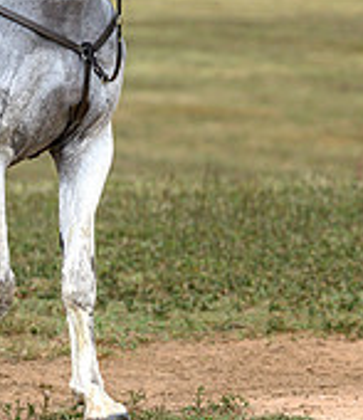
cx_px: 167
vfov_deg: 4.1
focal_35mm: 461
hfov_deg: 3.5
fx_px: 5913
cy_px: 23
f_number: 3.5
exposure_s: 1/1000
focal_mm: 120
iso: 400
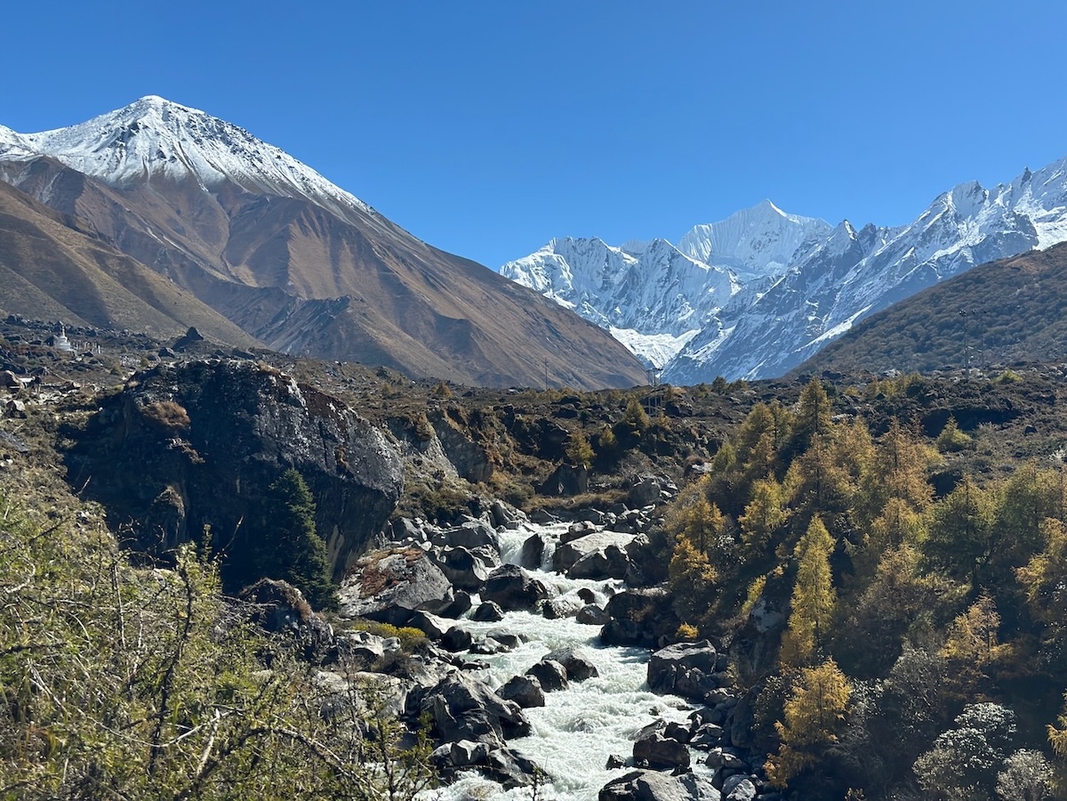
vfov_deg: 30.3
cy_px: 400
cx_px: 534
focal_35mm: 48
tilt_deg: +3.1
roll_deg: +0.1
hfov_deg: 39.7
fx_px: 1480
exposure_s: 1/7634
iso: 80
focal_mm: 6.86
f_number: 1.78
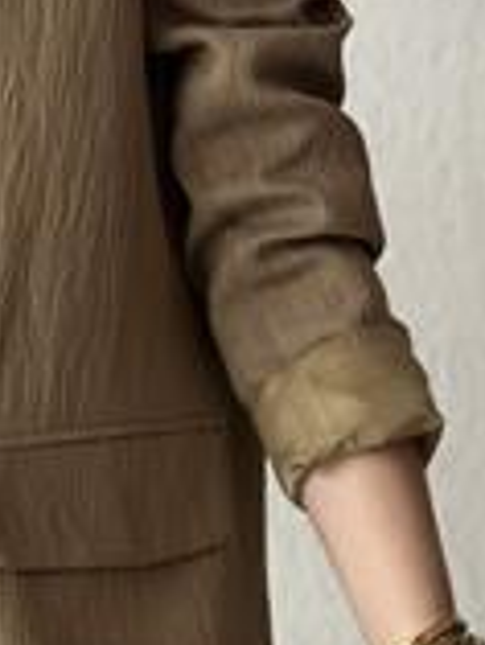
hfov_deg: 11.2
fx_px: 2425
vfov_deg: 15.2
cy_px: 325
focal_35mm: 130
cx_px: -70
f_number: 1.78
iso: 160
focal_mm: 6.86
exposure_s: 1/60
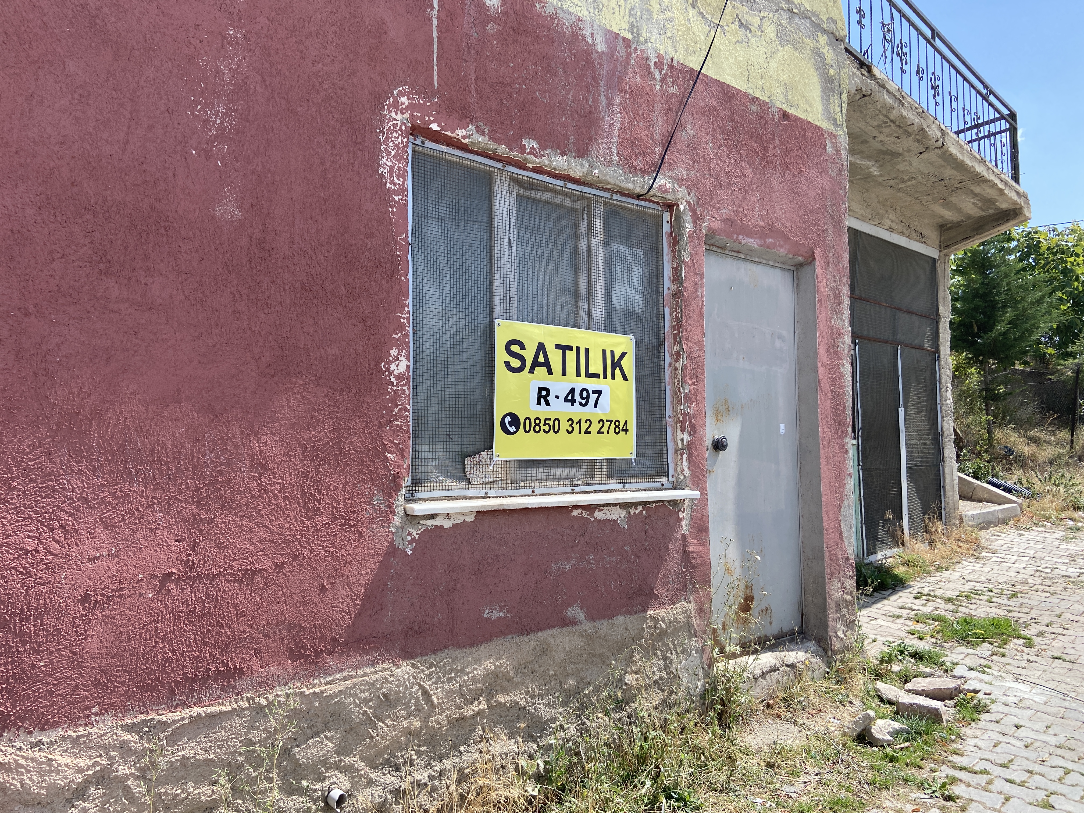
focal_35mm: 26
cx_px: 542
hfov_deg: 67.3
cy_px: 406
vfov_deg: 53.1
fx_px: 814
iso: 32
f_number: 1.8
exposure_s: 1/1629
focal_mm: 4.25
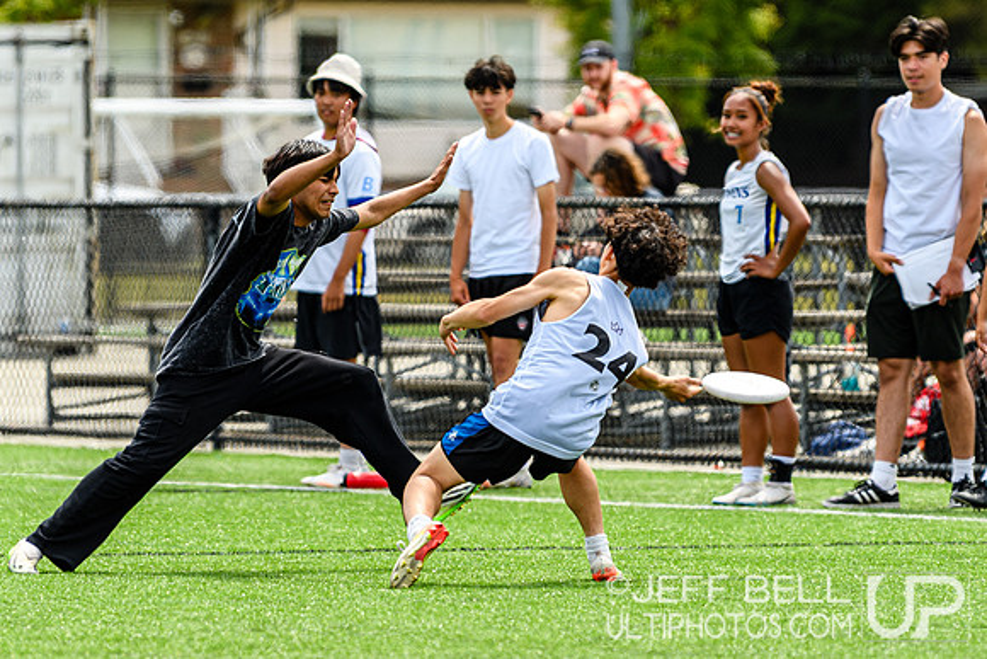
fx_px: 11903
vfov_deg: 3.2
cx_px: 574
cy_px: 266
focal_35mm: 434
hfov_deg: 4.7
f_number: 3.2
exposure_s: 1/1250
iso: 125
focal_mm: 200
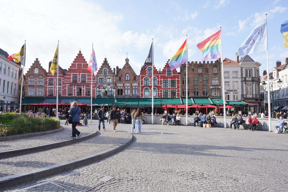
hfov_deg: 73.7
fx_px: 192
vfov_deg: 53.1
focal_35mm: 24
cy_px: 96
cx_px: 144
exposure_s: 1/100
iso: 100
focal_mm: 24
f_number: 10
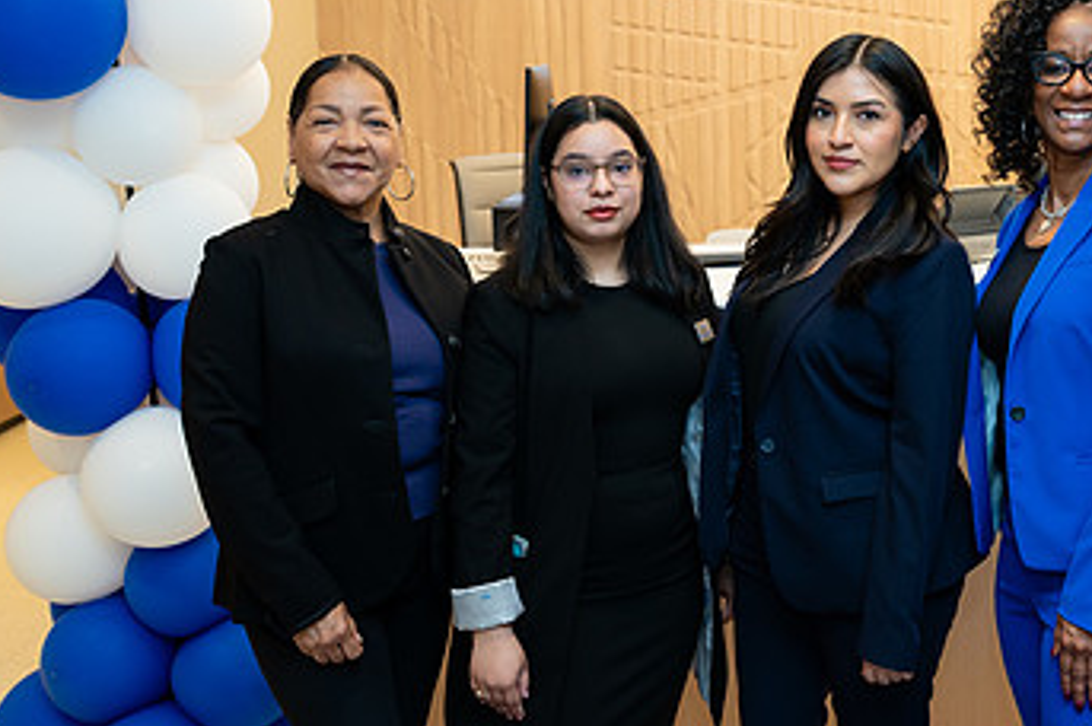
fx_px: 1606
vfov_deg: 25.4
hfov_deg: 36.8
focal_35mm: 53
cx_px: 797
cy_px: 288
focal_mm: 30.5
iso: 400
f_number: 4
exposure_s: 1/160
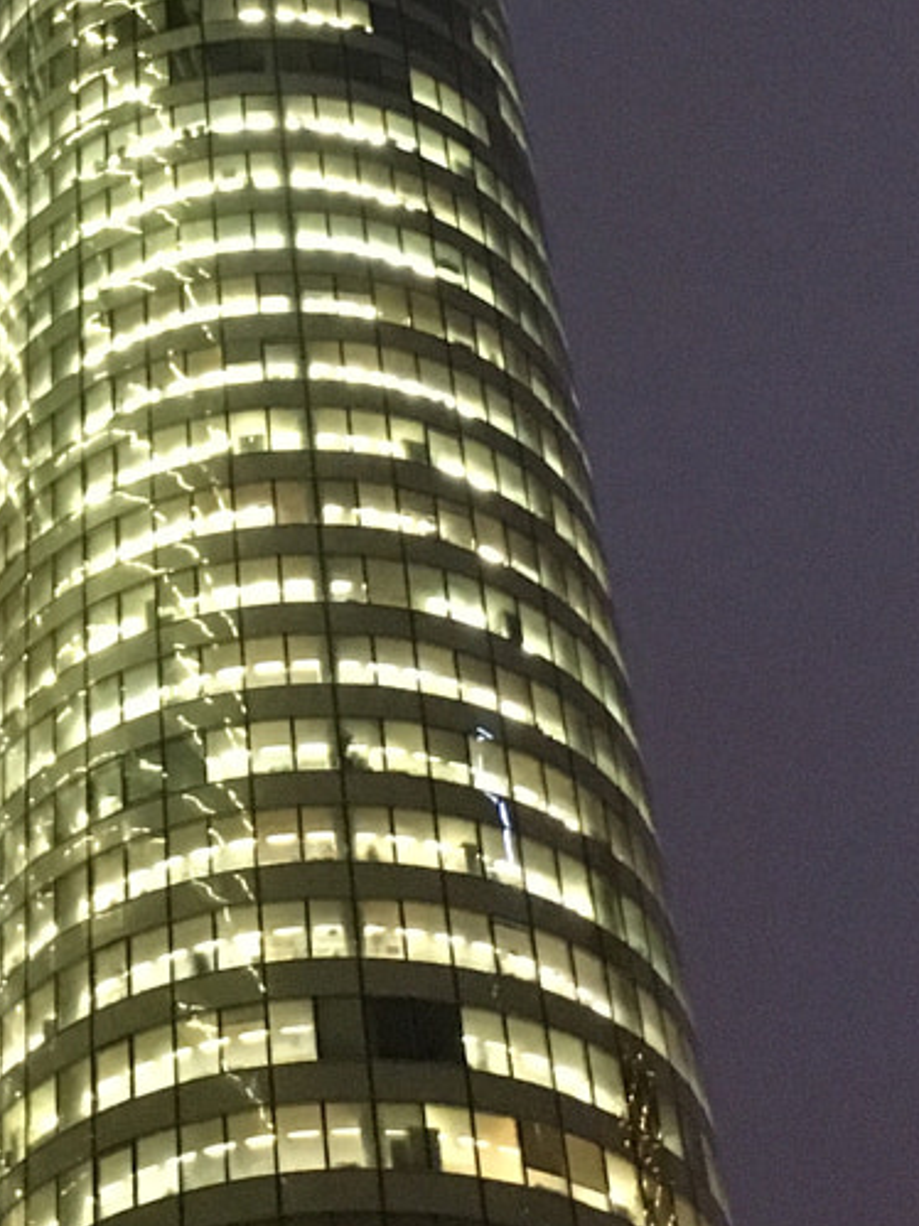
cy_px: 253
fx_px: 3293
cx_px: -17
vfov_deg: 20.9
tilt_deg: +50.4
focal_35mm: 93
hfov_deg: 15.6
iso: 320
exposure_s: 1/17
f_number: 2.2
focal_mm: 4.15
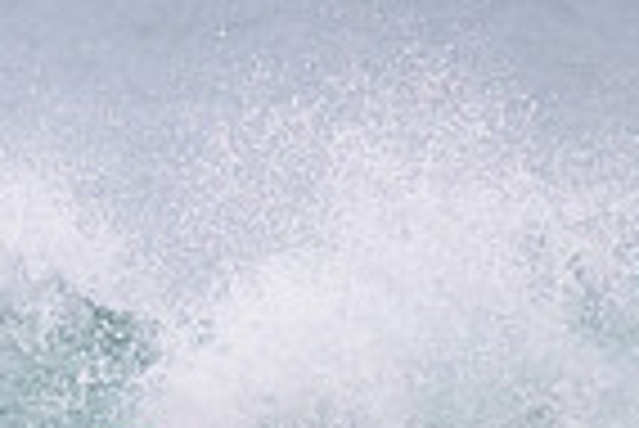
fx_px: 62969
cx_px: -203
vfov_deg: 0.4
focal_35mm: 3544
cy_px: 599
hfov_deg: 0.6
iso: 5600
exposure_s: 1/1250
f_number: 11
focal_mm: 800
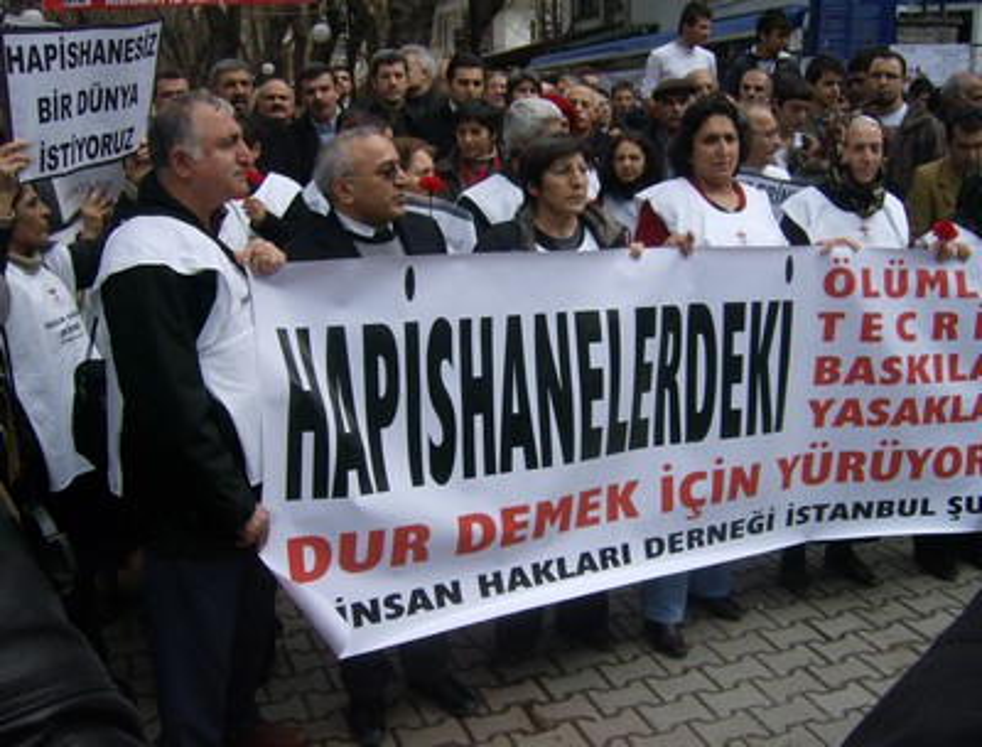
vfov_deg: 40.0
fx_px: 1026
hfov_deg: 51.1
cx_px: 491
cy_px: 374
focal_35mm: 36
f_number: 4.7
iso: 100
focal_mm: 6
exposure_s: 1/280
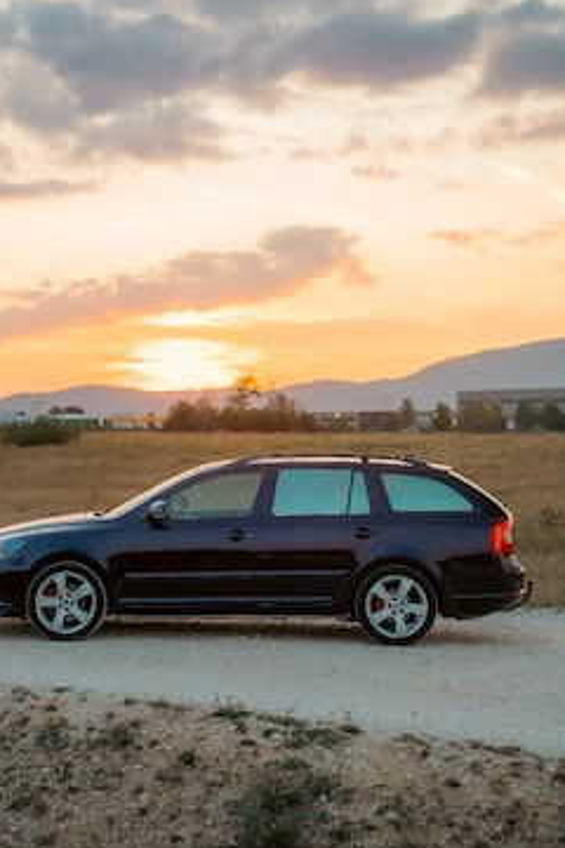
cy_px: 393
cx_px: 233
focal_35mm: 75
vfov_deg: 27.0
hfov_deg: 18.2
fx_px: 1765
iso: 1000
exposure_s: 1/250
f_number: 2.8
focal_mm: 60
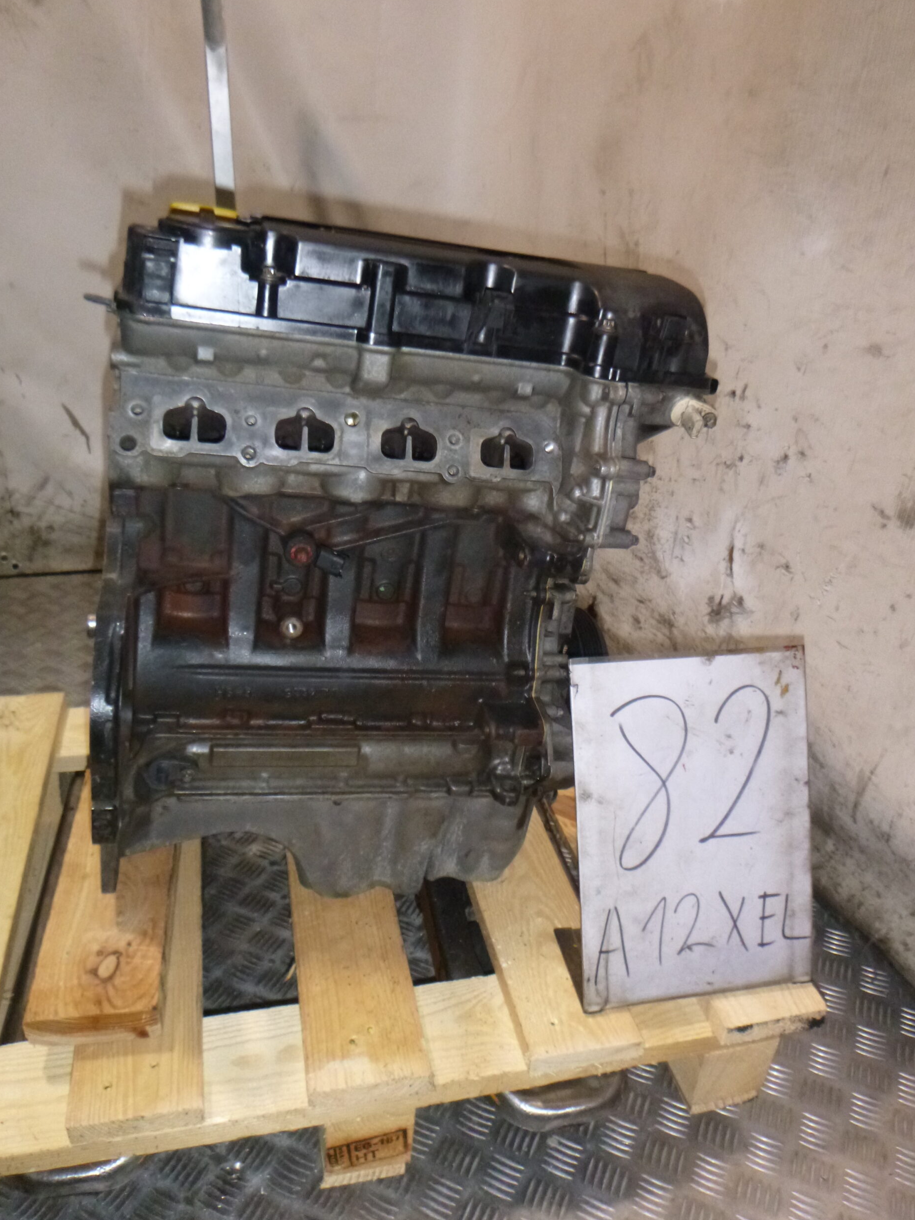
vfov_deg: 67.3
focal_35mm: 26
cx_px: 450
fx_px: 916
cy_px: 604
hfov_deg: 53.1
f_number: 3.9
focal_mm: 4.5
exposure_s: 1/125
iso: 400
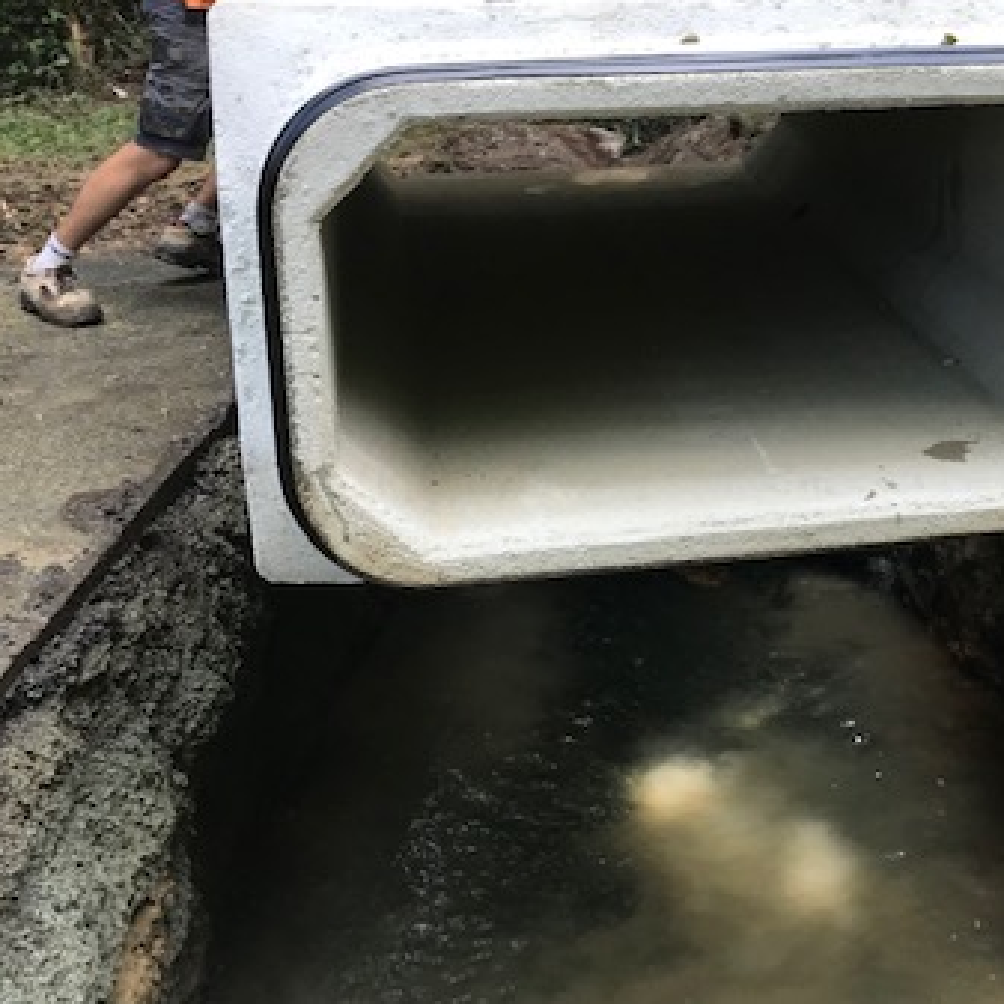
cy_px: 298
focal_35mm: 47
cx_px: 709
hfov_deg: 35.5
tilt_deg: -13.5
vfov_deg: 35.5
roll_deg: +0.9
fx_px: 1542
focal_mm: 3.99
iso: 20
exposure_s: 1/210
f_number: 1.8
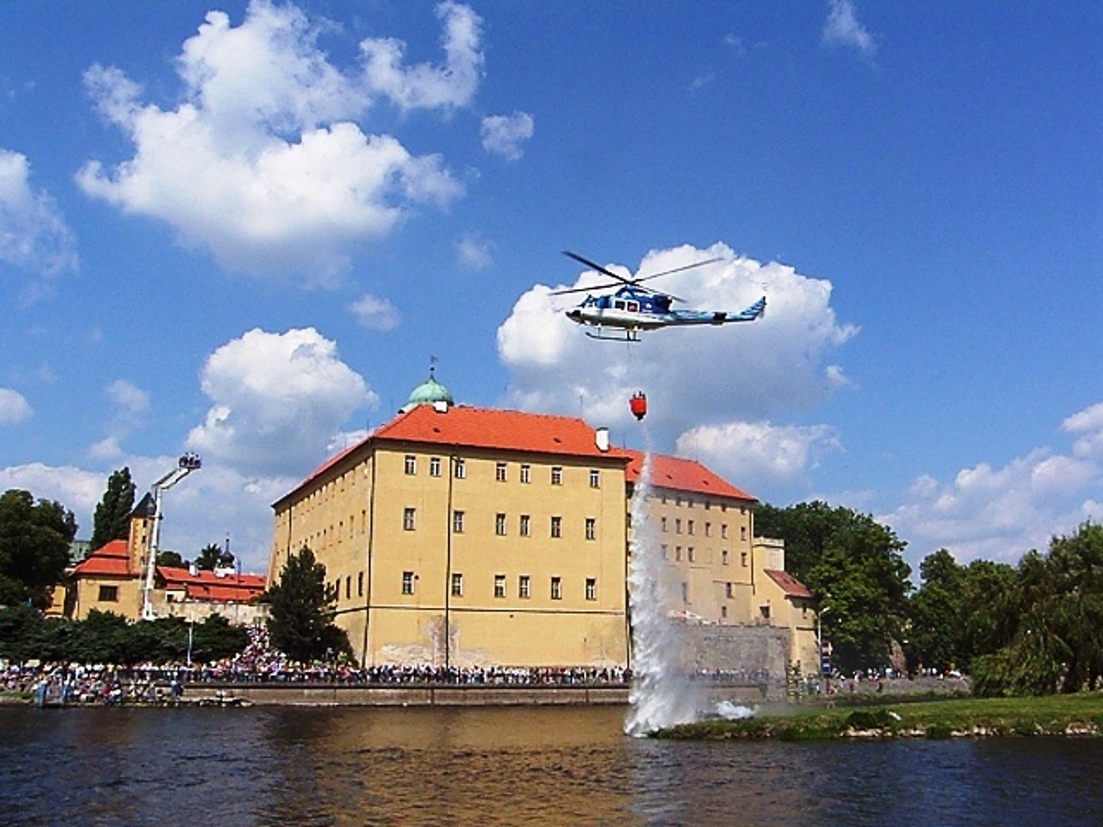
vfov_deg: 40.7
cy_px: 414
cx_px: 552
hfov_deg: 52.6
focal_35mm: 35
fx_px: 1115
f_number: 7.1
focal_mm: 9
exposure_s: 1/400
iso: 50
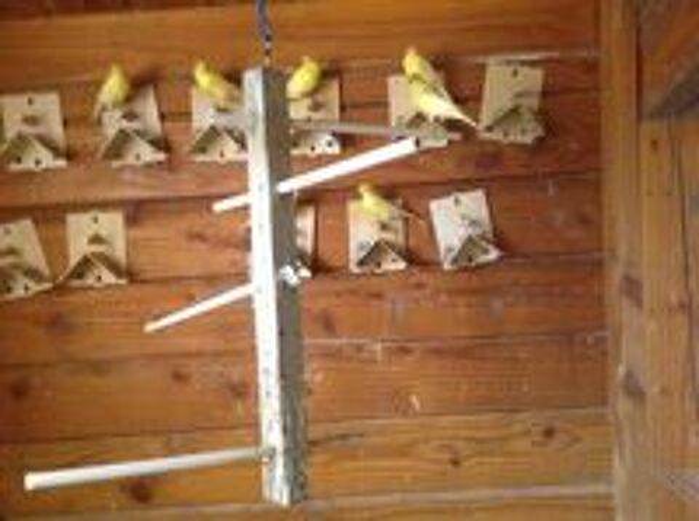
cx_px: 350
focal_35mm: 33
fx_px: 665
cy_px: 260
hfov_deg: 55.4
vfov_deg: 42.8
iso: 400
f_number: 2.4
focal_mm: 3.3
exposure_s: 1/17
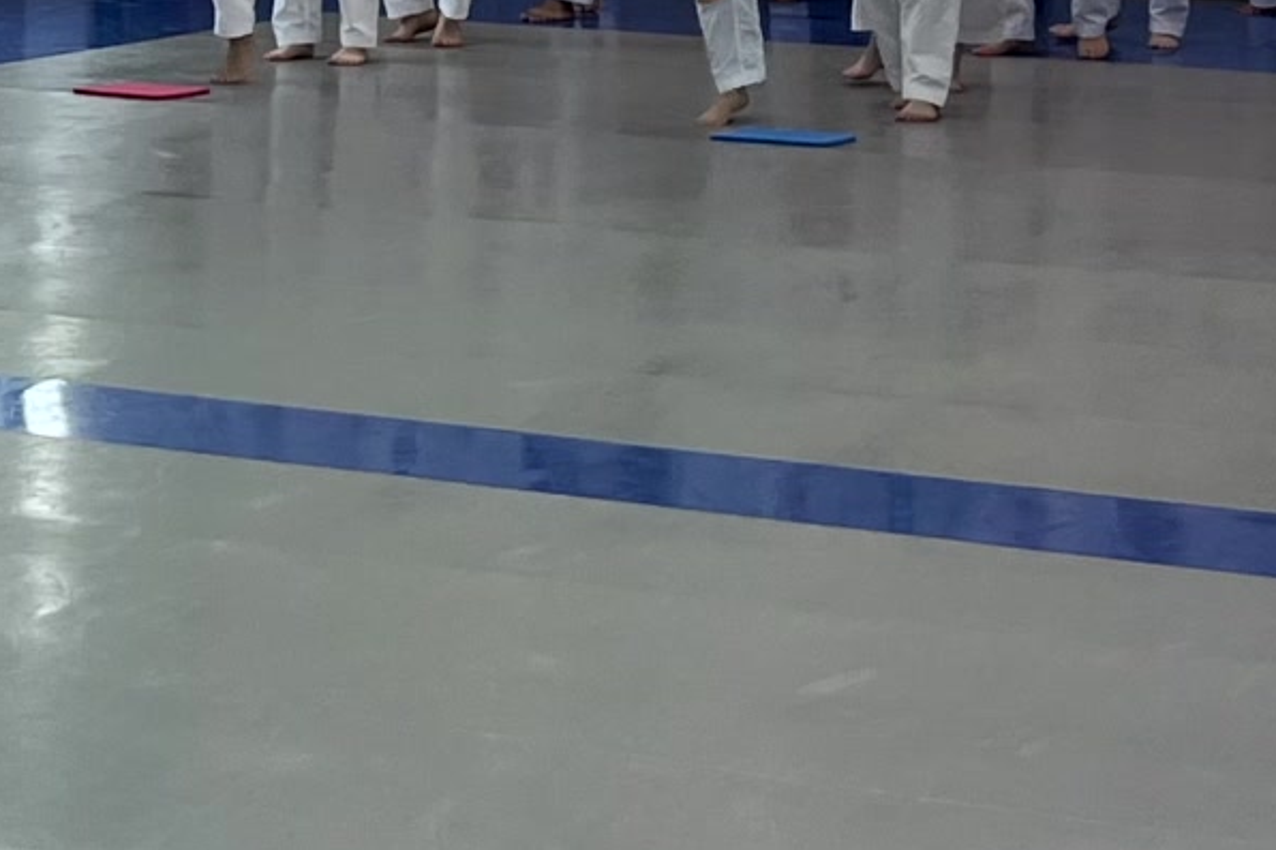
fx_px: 4748
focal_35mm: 134
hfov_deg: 15.1
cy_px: -285
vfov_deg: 10.0
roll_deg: -0.6
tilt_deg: -0.9
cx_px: 63
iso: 40
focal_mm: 5.1
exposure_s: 1/153
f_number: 1.6
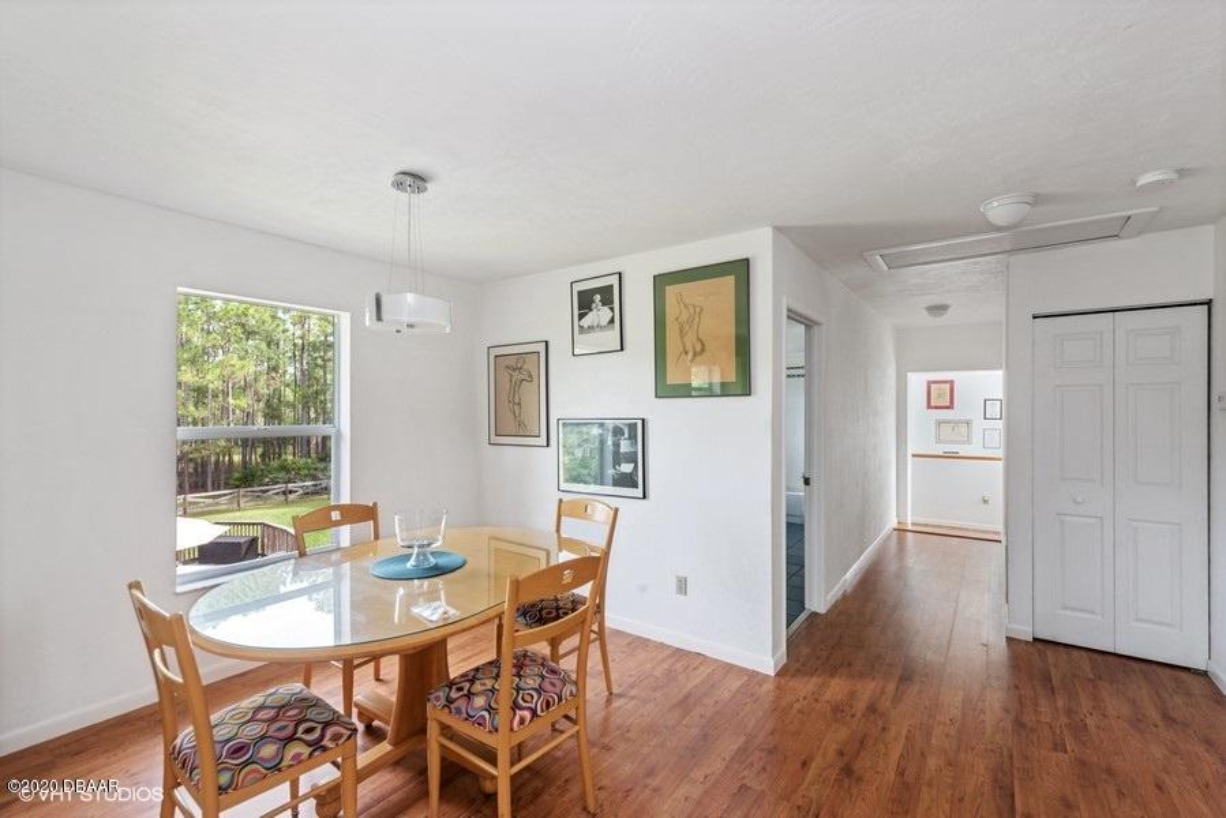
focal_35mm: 16
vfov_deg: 73.8
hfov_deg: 96.7
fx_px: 545
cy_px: 409
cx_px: 613
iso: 100
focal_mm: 16
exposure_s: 1/2.5
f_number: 8
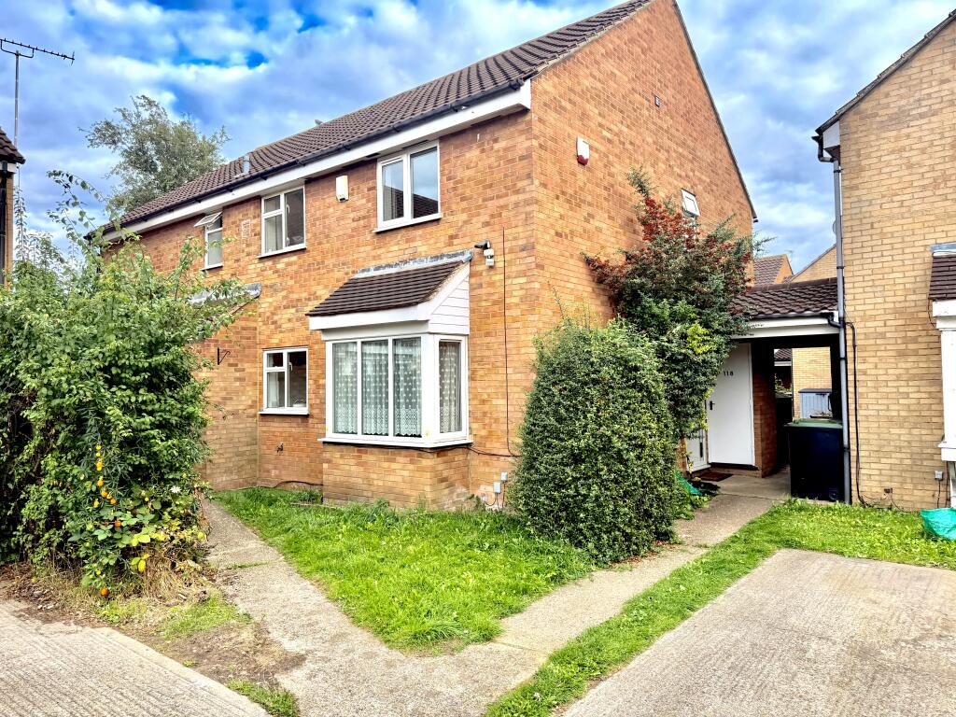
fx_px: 663
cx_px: 478
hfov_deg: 71.6
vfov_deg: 56.8
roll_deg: +1.3
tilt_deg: +2.0
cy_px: 358
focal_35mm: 24
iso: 100
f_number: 1.78
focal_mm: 6.76
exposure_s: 1/805
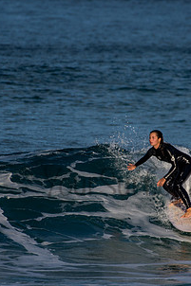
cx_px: 149
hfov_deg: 1.2
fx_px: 9393
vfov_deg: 1.8
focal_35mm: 1179
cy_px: 169
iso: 140
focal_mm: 500
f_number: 5.6
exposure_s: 1/2000
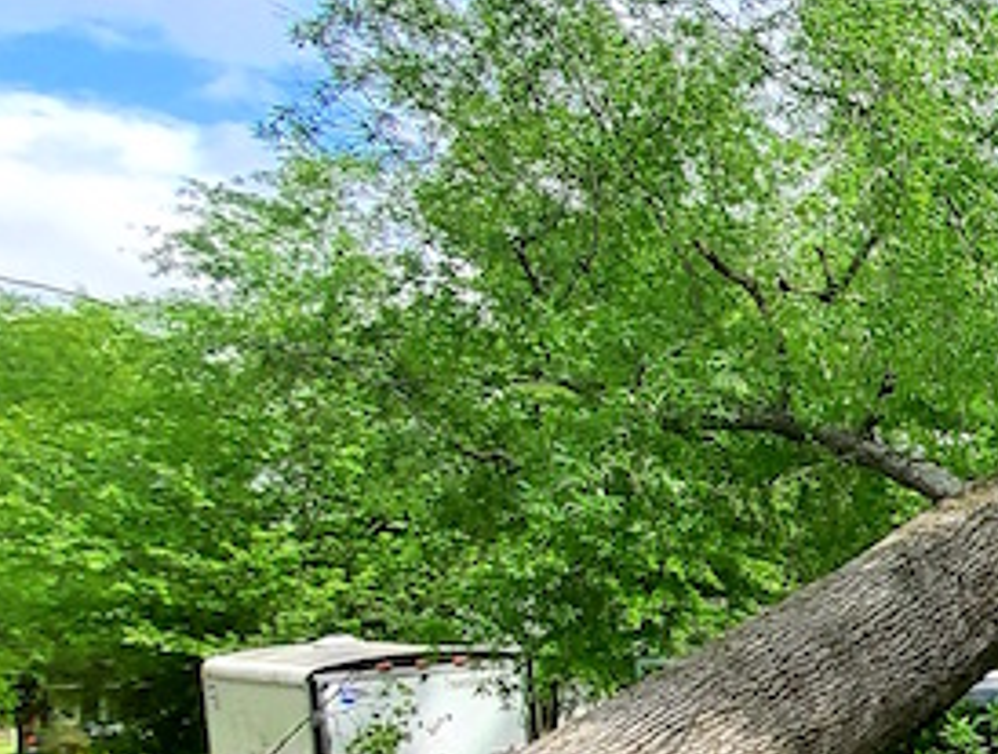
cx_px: 1074
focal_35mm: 38
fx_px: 1098
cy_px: 637
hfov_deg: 40.4
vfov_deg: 36.2
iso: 50
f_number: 2.2
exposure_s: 1/602
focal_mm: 1.8
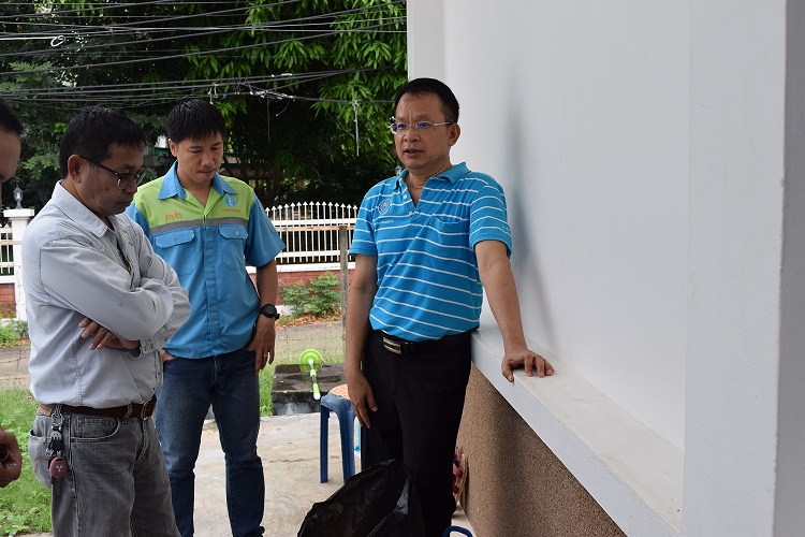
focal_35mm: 40
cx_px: 402
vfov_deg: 33.0
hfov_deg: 47.9
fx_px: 906
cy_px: 268
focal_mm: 27
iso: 400
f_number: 7.1
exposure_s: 1/200
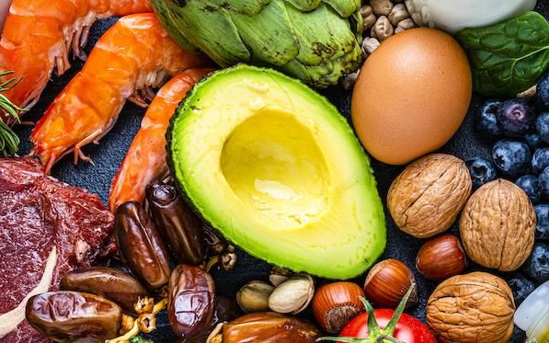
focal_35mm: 82
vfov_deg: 15.9
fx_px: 1227
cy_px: 110
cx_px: 408
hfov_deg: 25.0
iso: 100
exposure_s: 1/100
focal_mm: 40
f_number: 11
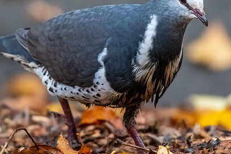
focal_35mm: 859
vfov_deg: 1.6
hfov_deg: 2.4
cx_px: 125
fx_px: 5516
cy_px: 50
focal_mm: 480
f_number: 5.6
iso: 3200
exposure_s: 1/320
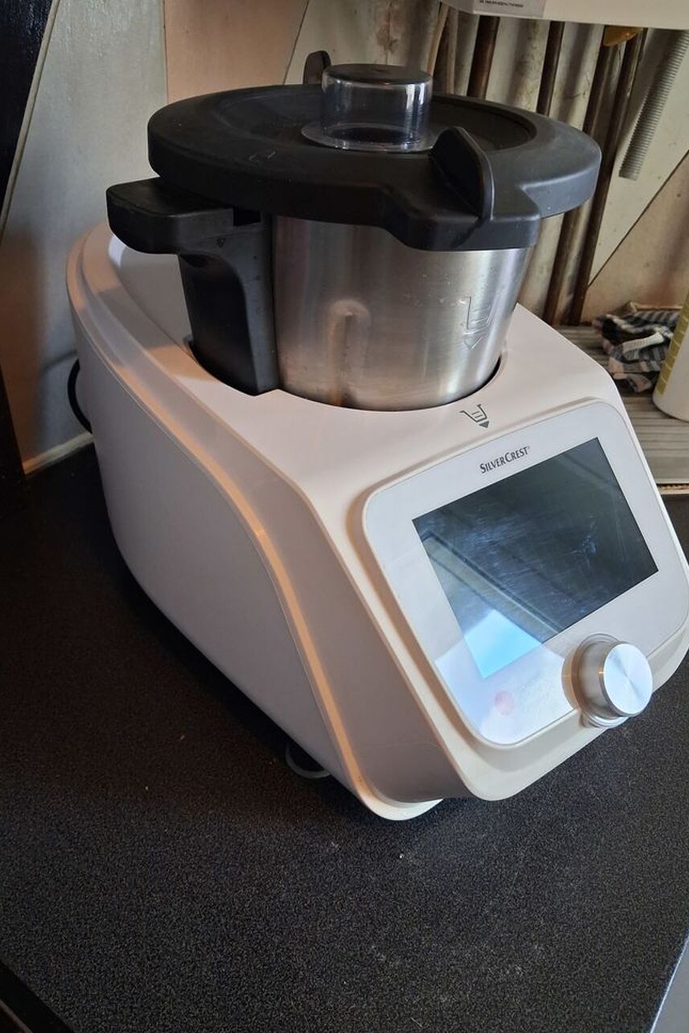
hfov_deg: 45.0
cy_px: 508
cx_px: 325
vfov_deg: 63.6
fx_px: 832
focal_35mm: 29
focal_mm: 4
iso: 250
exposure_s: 1/50
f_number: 1.8
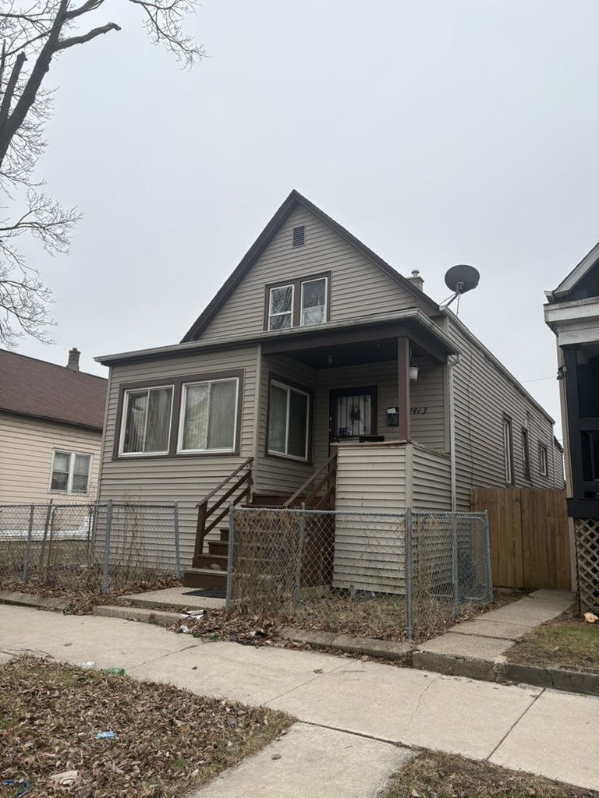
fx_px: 600
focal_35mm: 26
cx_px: 300
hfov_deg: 53.1
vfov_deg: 67.3
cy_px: 399
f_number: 1.6
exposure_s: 1/1217
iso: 50
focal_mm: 5.96
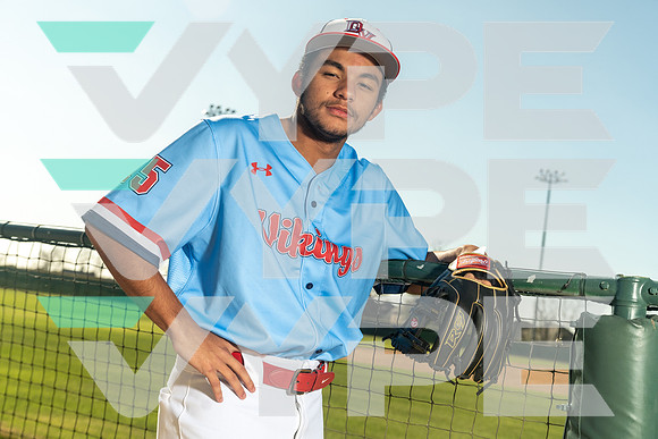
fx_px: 841
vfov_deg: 29.3
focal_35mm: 46
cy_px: 220
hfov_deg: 42.7
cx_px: 329
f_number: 5
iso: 500
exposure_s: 1/200
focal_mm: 46
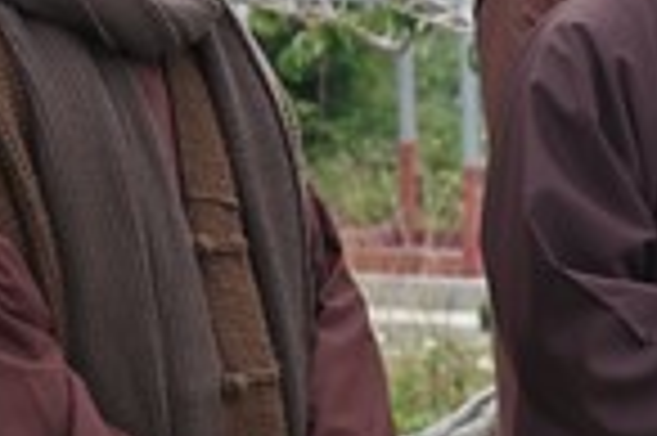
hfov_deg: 6.1
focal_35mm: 335
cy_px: 31
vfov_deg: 4.1
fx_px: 6107
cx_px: -18
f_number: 5.6
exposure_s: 1/200
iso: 200
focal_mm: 75
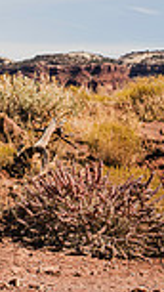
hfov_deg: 6.2
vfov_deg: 11.6
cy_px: 23
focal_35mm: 185
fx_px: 1431
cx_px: -279
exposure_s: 1/2000
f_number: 4.5
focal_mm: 43
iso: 160
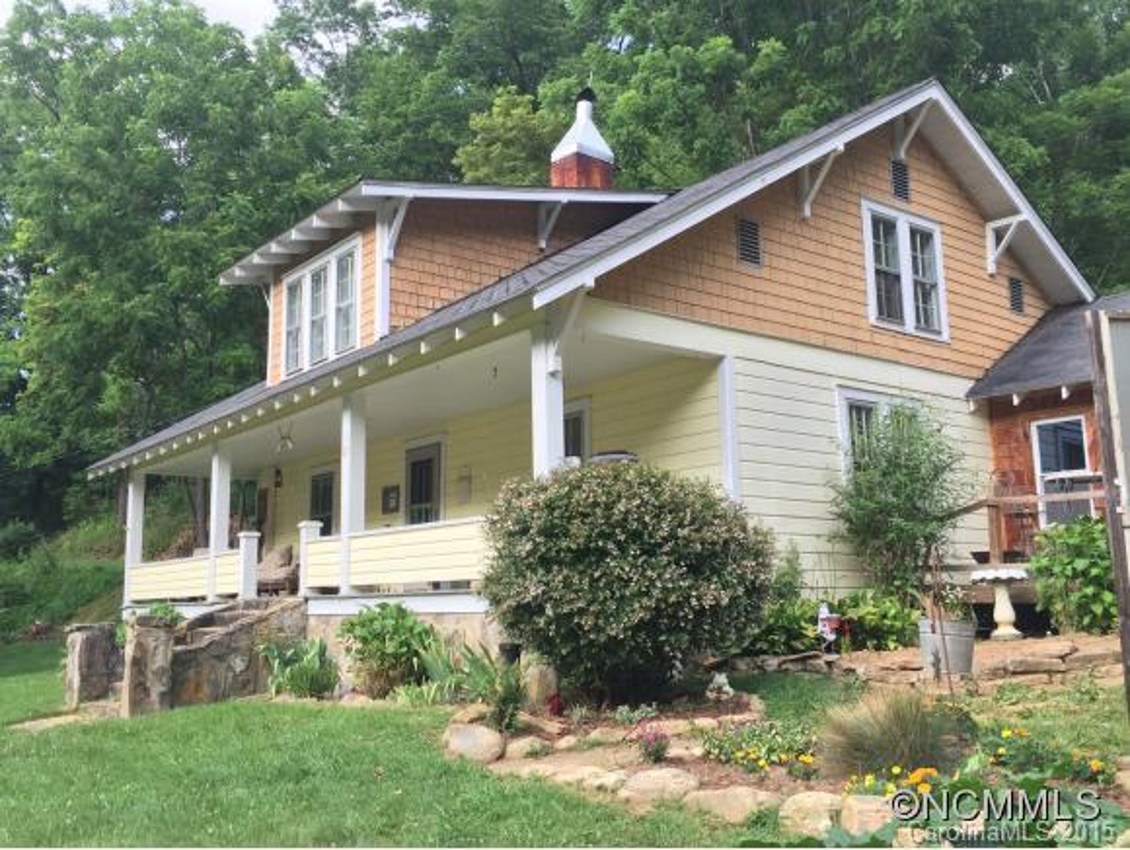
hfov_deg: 61.6
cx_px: 565
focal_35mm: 29
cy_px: 425
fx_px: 947
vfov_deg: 48.3
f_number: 2.2
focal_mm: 4.15
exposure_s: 1/244
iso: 32
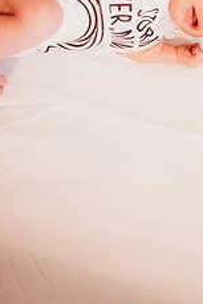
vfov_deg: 38.8
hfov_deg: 27.3
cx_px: 192
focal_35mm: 47
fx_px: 398
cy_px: 26
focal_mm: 24
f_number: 2.2
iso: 800
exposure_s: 1/160
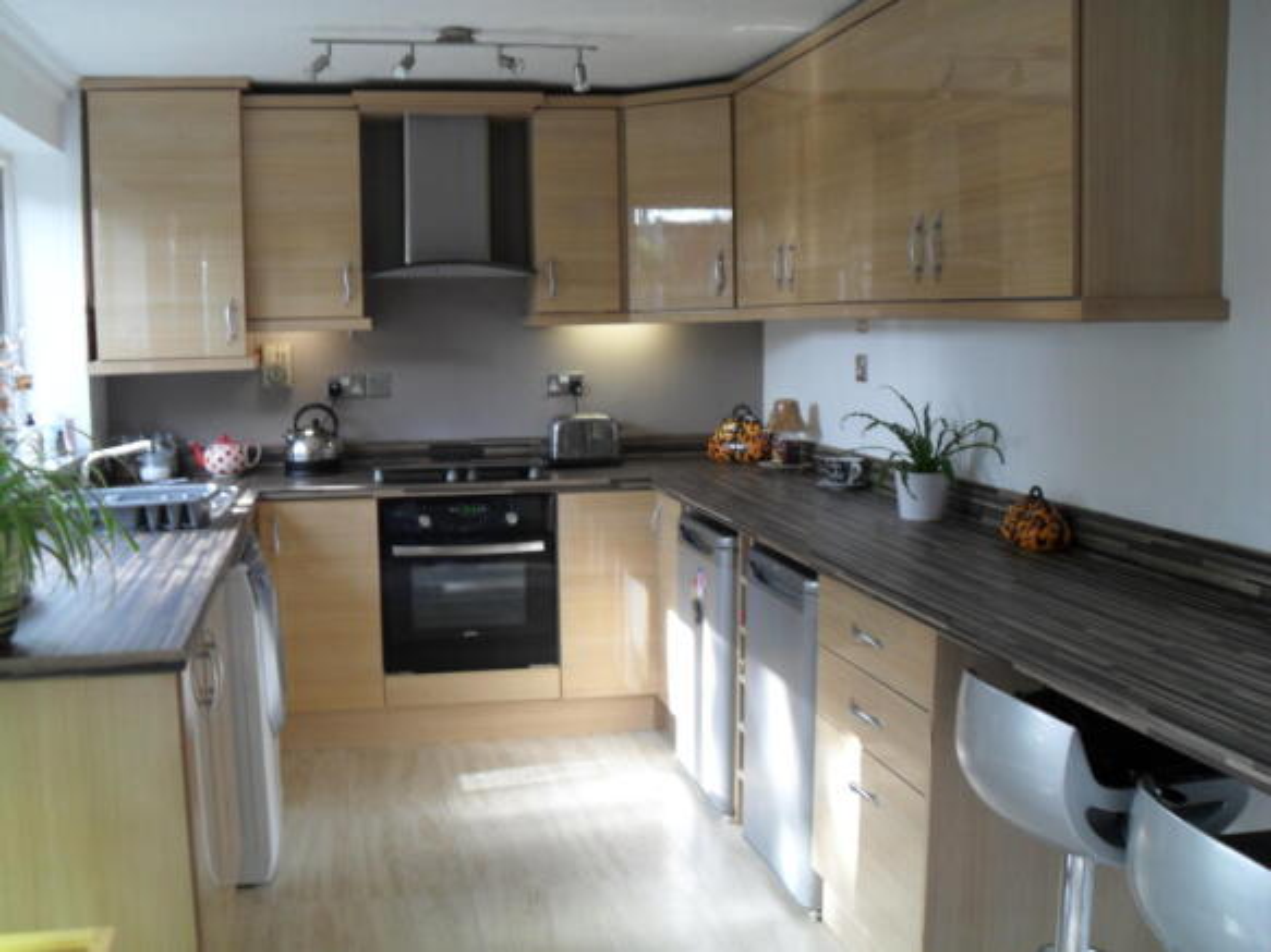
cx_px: 636
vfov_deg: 40.7
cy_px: 476
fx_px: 1285
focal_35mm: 35
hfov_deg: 52.6
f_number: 2.8
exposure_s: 1/45
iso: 100
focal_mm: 6.2
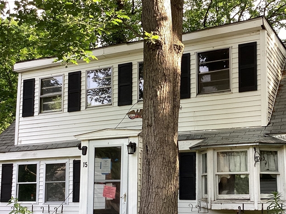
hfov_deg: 38.0
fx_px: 413
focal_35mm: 50
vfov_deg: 28.8
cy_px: 152
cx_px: 174
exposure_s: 1/120
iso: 40
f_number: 2.4
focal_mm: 3.3
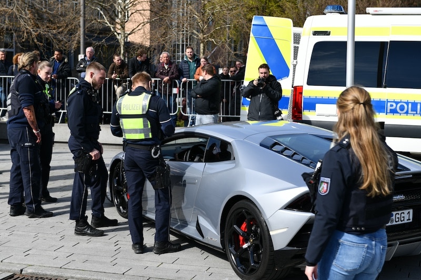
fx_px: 725
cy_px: 140
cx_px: 210
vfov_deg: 21.9
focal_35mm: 62
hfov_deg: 32.4
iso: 64
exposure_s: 1/320
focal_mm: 62
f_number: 5.6
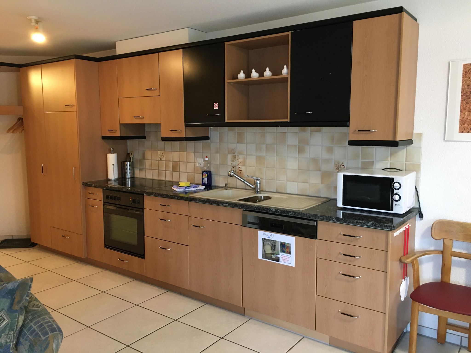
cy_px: 176
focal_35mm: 29
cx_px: 236
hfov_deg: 61.7
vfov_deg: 48.2
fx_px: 395
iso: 200
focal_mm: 4.15
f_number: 2.2
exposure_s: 1/20
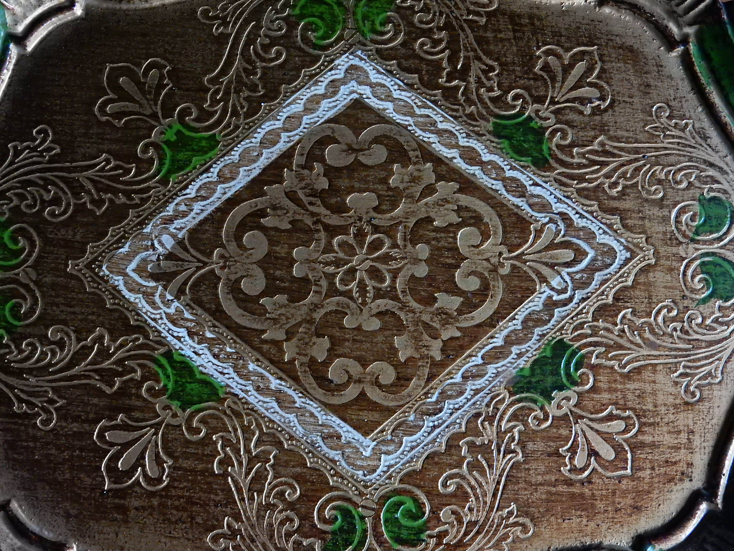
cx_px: 367
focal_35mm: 51
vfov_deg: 28.6
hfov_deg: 37.5
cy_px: 276
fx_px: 1081
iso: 1600
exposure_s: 1/50
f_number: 4.5
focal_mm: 9
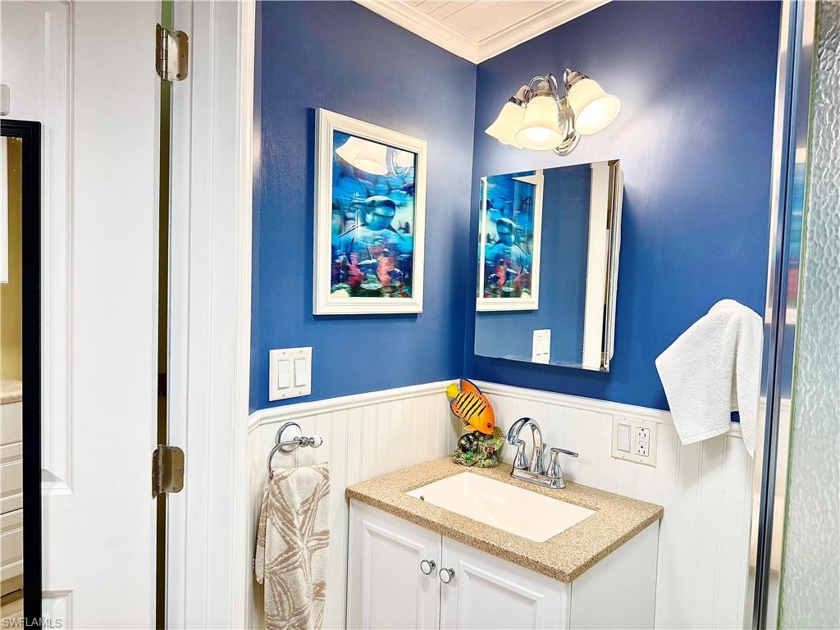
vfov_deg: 56.8
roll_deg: -1.8
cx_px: 420
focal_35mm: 24
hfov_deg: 71.6
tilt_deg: -2.6
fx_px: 582
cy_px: 315
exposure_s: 1/234
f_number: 1.78
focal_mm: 6.76
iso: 160
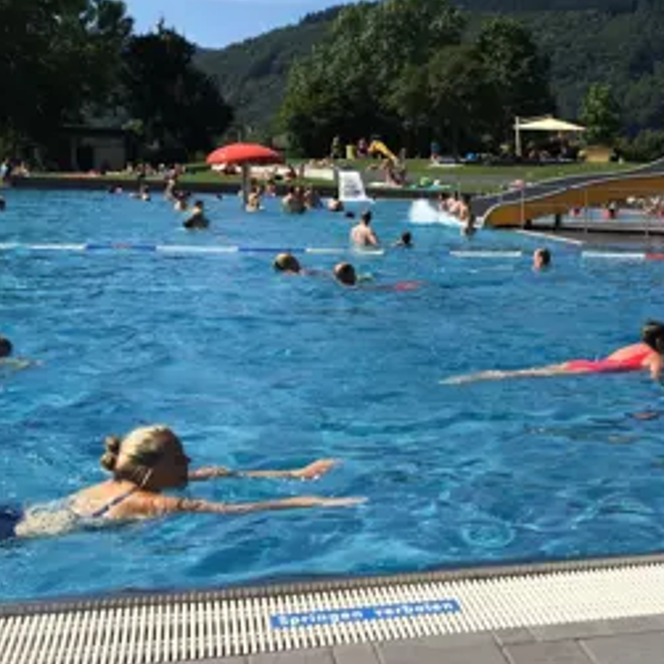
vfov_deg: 34.4
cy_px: 233
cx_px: 545
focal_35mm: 49
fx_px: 1063
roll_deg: -4.3
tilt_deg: -1.6
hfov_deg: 33.5
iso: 32
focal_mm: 4.15
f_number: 2.2
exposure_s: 1/2198
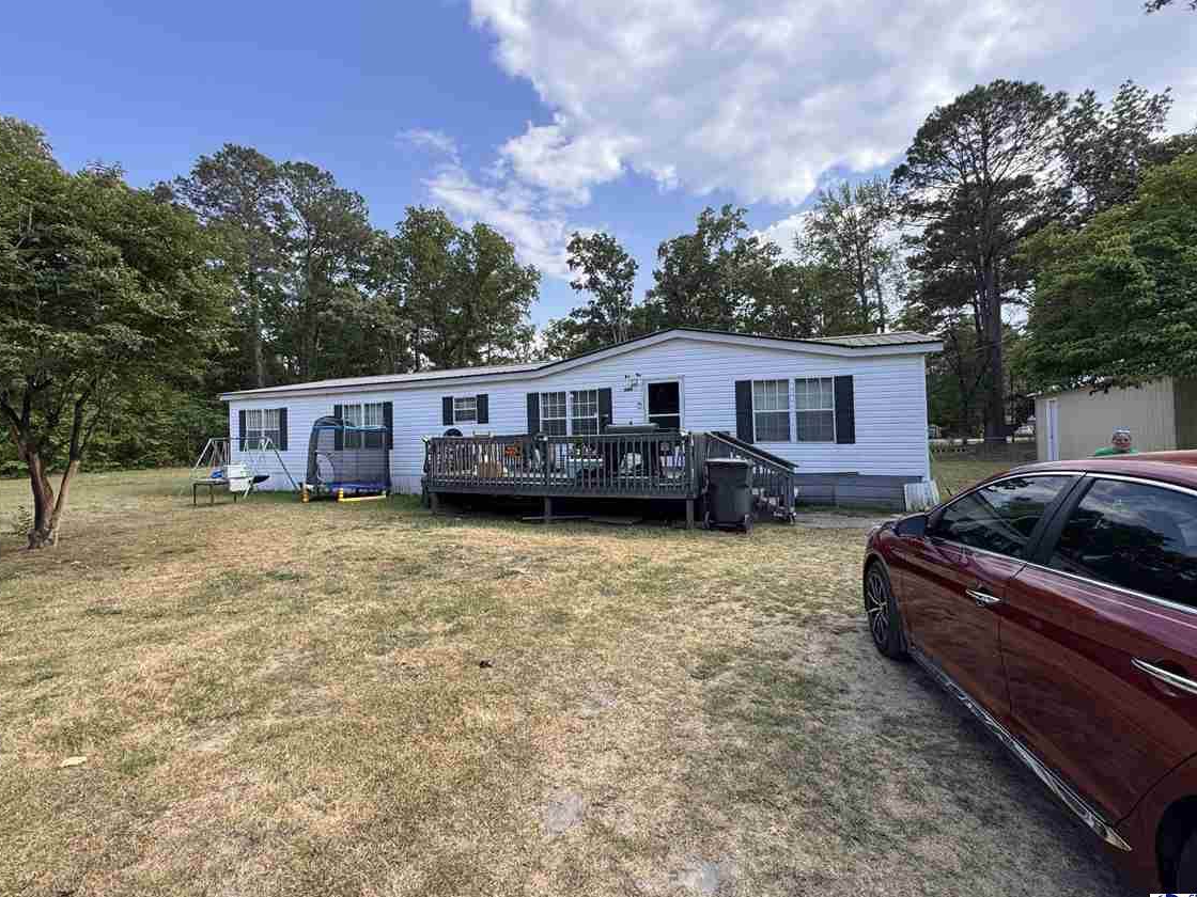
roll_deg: +0.4
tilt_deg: -1.4
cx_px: 600
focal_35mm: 16
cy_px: 426
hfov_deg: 94.5
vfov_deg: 78.1
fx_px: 553
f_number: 2.2
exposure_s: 1/610
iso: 40
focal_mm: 2.22
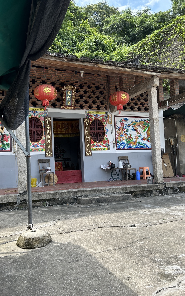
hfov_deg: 44.3
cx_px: 75
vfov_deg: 66.5
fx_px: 226
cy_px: 148
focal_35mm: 28
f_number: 1.5
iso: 50
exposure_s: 1/1183
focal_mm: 5.7
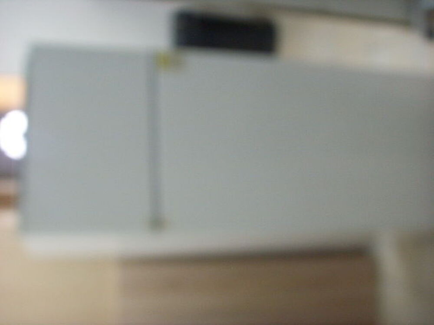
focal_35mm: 39
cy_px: 162
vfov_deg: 36.8
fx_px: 489
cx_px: 217
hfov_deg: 47.9
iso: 152
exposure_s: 1/10
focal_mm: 6.6
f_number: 3.5
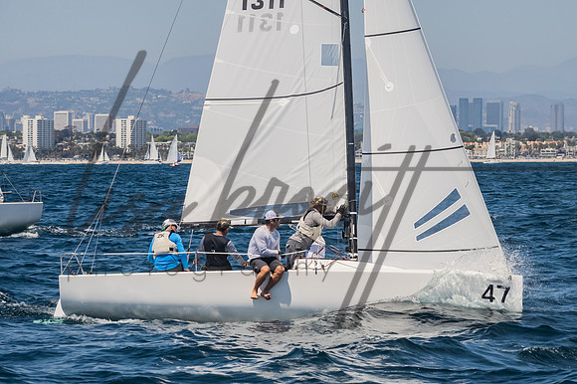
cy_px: 192
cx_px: 288
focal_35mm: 187
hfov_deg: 11.0
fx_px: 2995
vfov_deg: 7.3
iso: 640
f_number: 14
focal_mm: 125
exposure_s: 1/1250
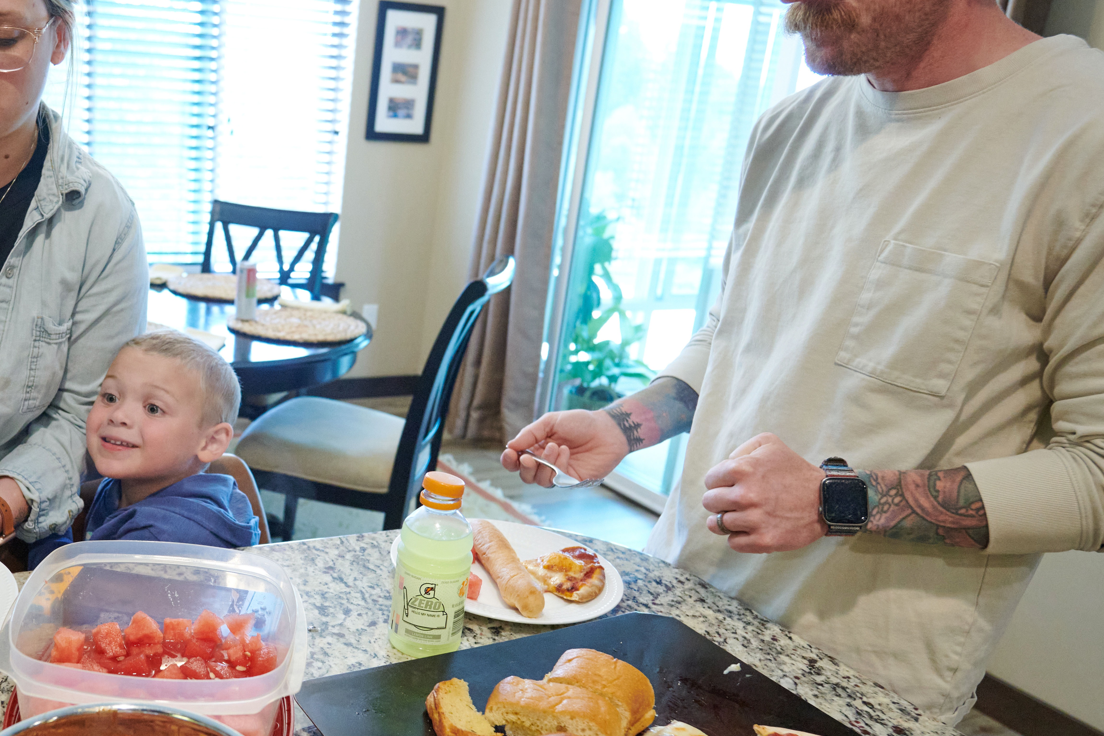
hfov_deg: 52.5
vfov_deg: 38.8
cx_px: 234
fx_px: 1043
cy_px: 419
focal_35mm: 34
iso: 4000
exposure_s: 1/250
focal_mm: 19
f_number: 4
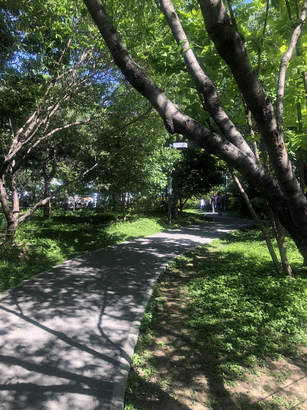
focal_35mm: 28
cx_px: 154
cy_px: 205
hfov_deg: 49.7
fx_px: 331
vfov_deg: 63.4
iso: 20
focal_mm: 4
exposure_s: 1/190
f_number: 1.8
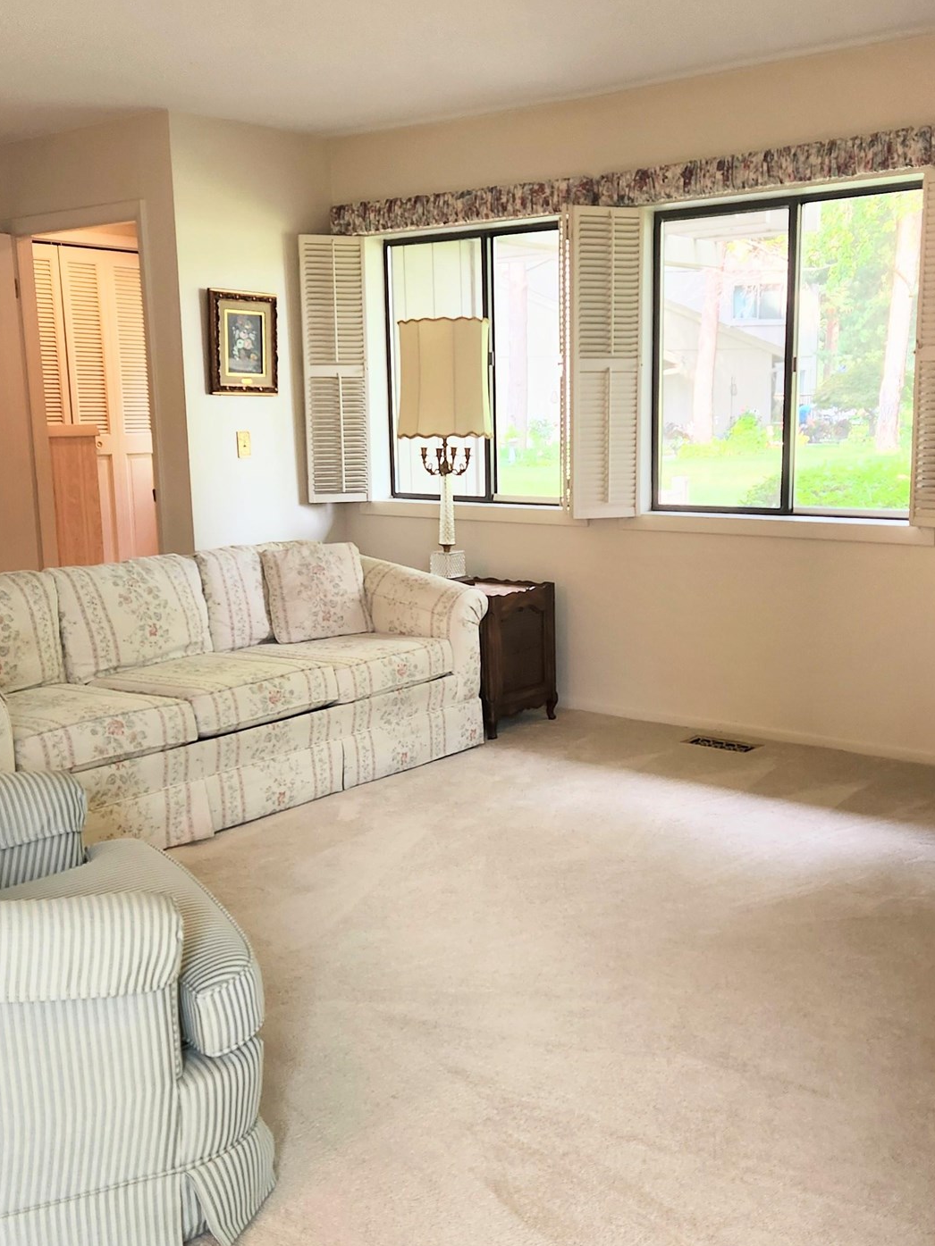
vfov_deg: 49.0
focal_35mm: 38
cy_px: 656
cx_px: 523
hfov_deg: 37.7
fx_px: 1369
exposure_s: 1/120
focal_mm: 5.4
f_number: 1.8
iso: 100
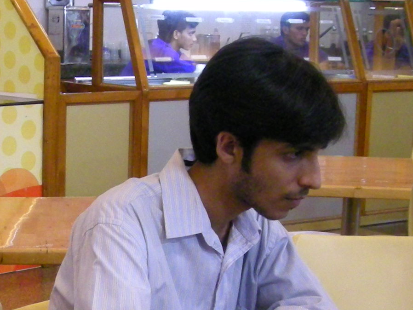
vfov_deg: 14.6
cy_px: 258
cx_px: 18
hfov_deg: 19.0
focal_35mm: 101
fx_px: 1205
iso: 400
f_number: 2.8
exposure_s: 1/30
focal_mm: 5.7
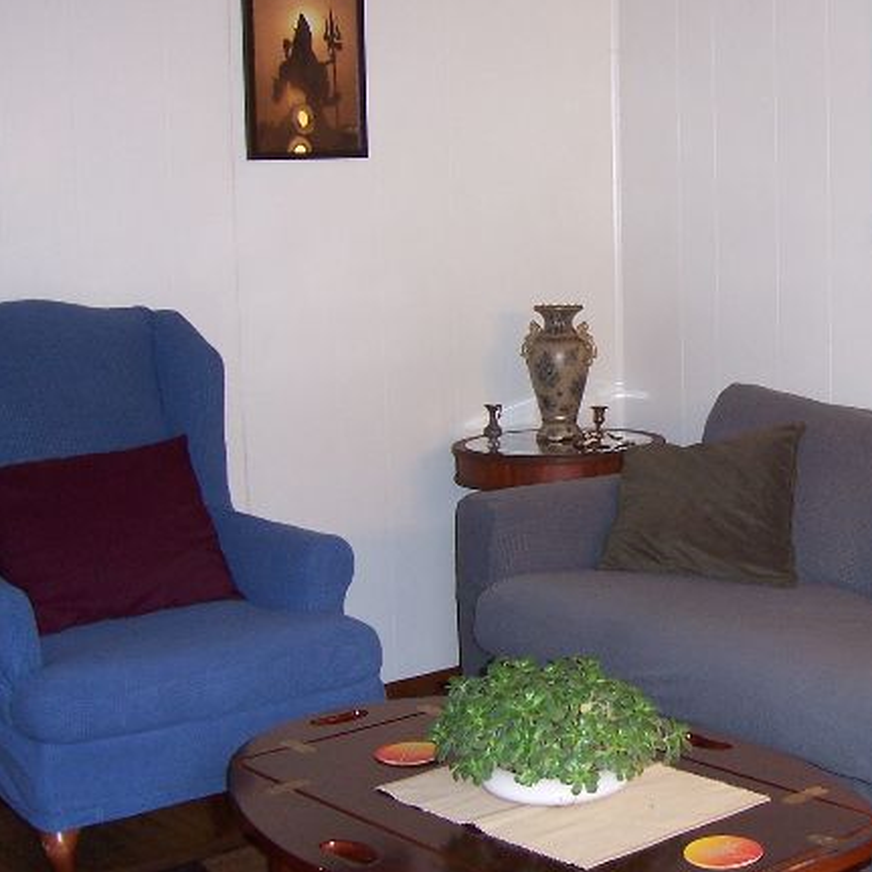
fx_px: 1681
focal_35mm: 59
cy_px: 380
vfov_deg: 29.0
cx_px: 740
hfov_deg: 28.2
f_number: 3
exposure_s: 1/60
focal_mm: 6
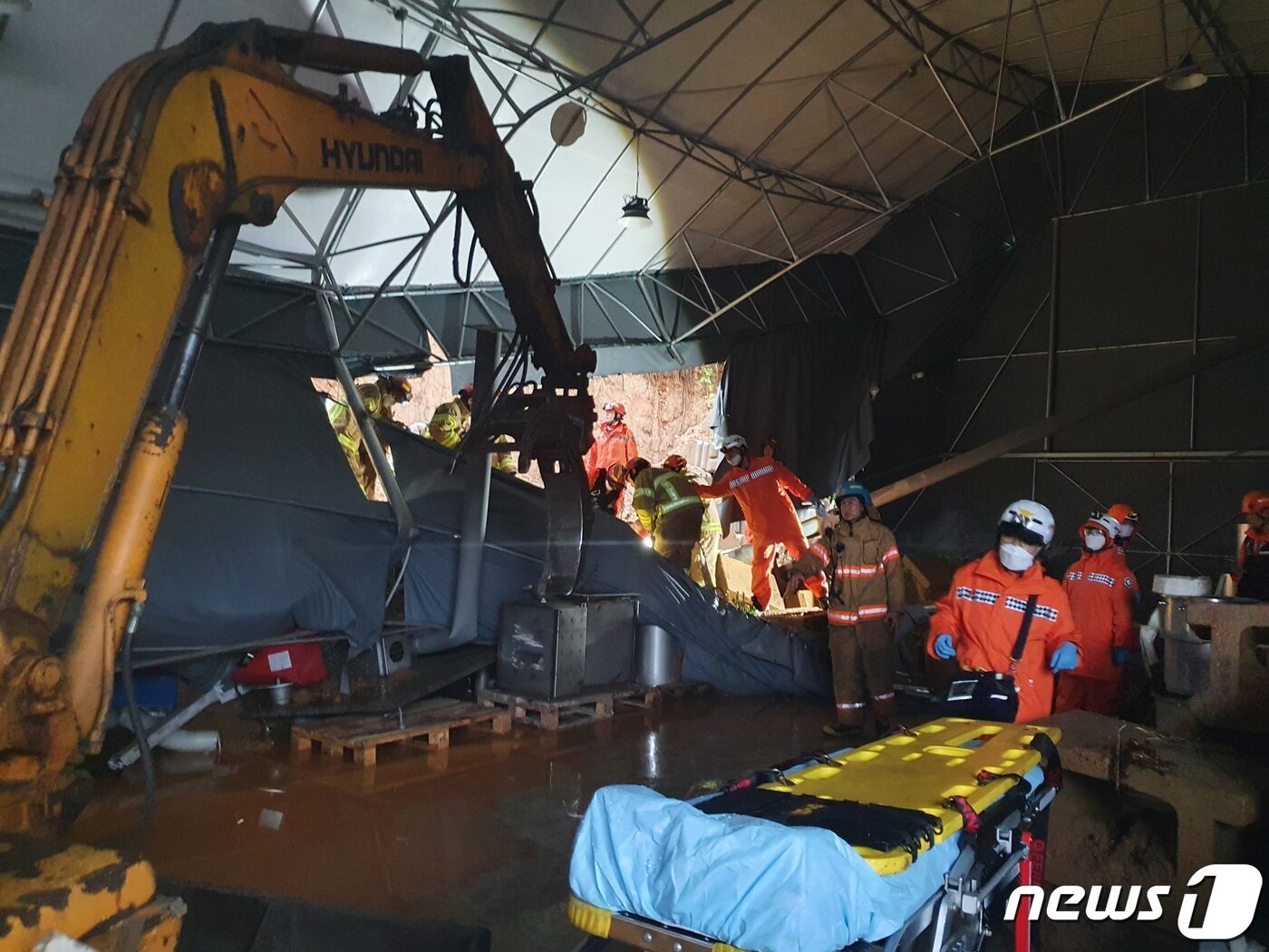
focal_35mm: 26
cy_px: 476
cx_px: 634
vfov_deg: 53.1
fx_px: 953
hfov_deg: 67.3
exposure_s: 1/40
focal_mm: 4.32
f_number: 1.5
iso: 500
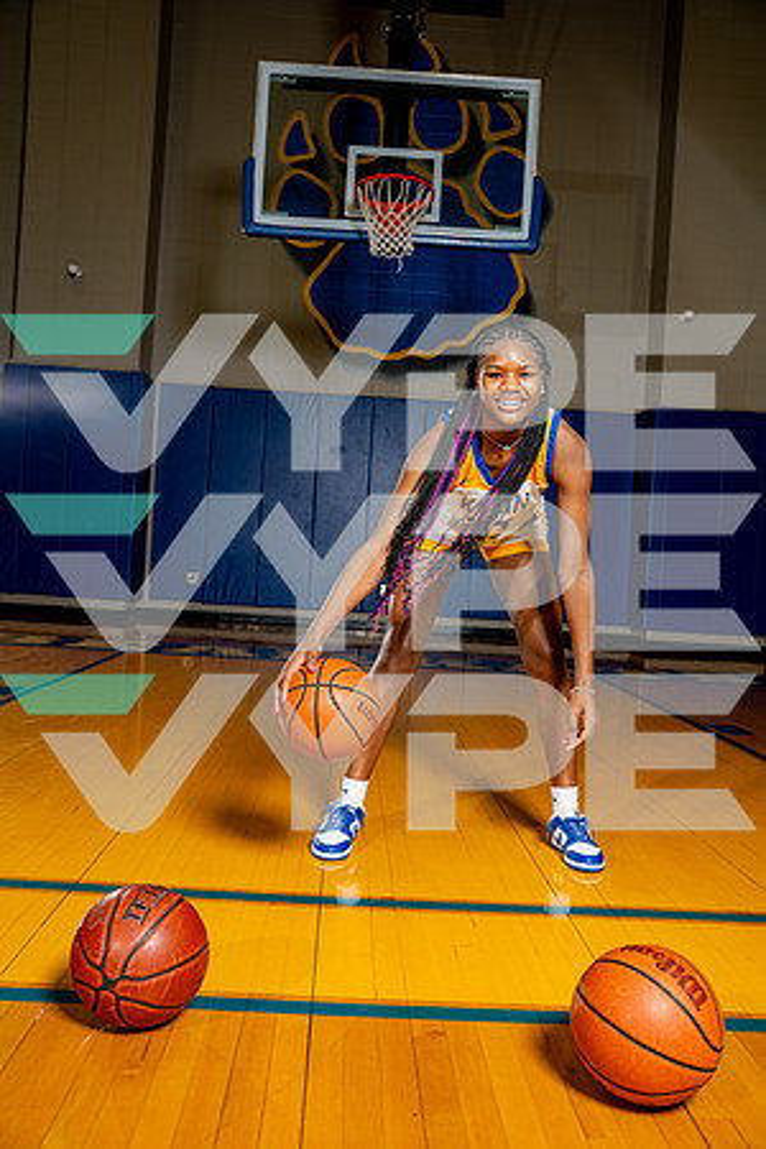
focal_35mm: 31
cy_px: 574
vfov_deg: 60.3
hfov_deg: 42.3
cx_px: 383
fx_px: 989
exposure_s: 1/250
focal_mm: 31
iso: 160
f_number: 4
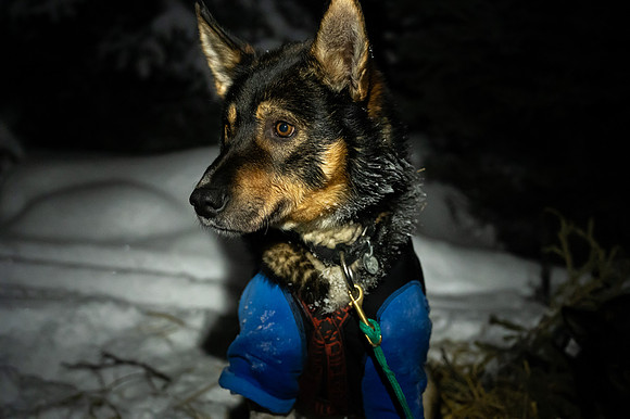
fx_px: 839
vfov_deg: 28.0
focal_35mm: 48
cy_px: 210
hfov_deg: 41.1
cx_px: 315
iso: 12800
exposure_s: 1/200
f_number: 4
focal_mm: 48
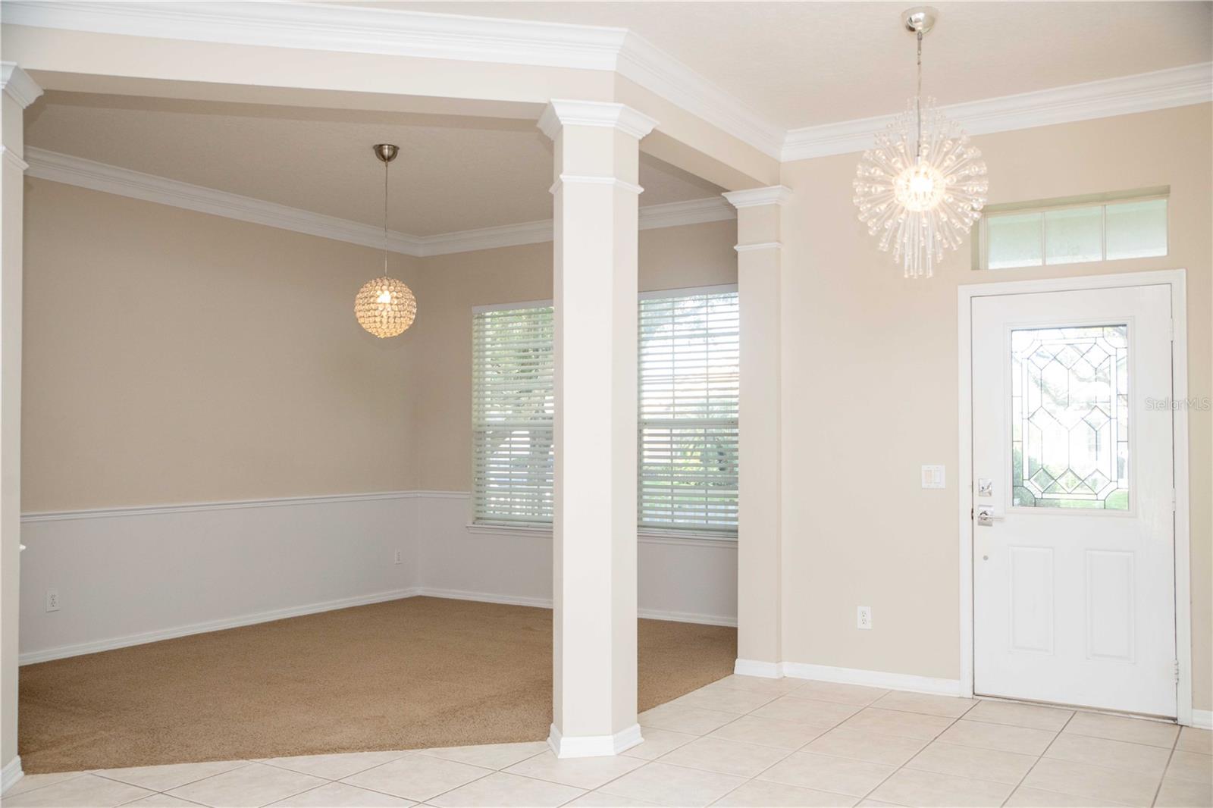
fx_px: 1078
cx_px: 606
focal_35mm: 32
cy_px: 404
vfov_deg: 41.1
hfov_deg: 58.7
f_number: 5
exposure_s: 1/200
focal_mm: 32
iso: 1000
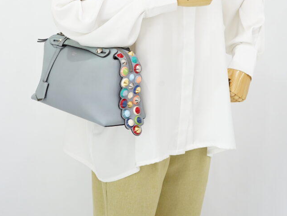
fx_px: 639
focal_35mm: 77
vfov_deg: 18.6
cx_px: 137
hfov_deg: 25.3
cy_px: -10
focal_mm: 50
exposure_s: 1/10
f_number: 6.3
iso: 640
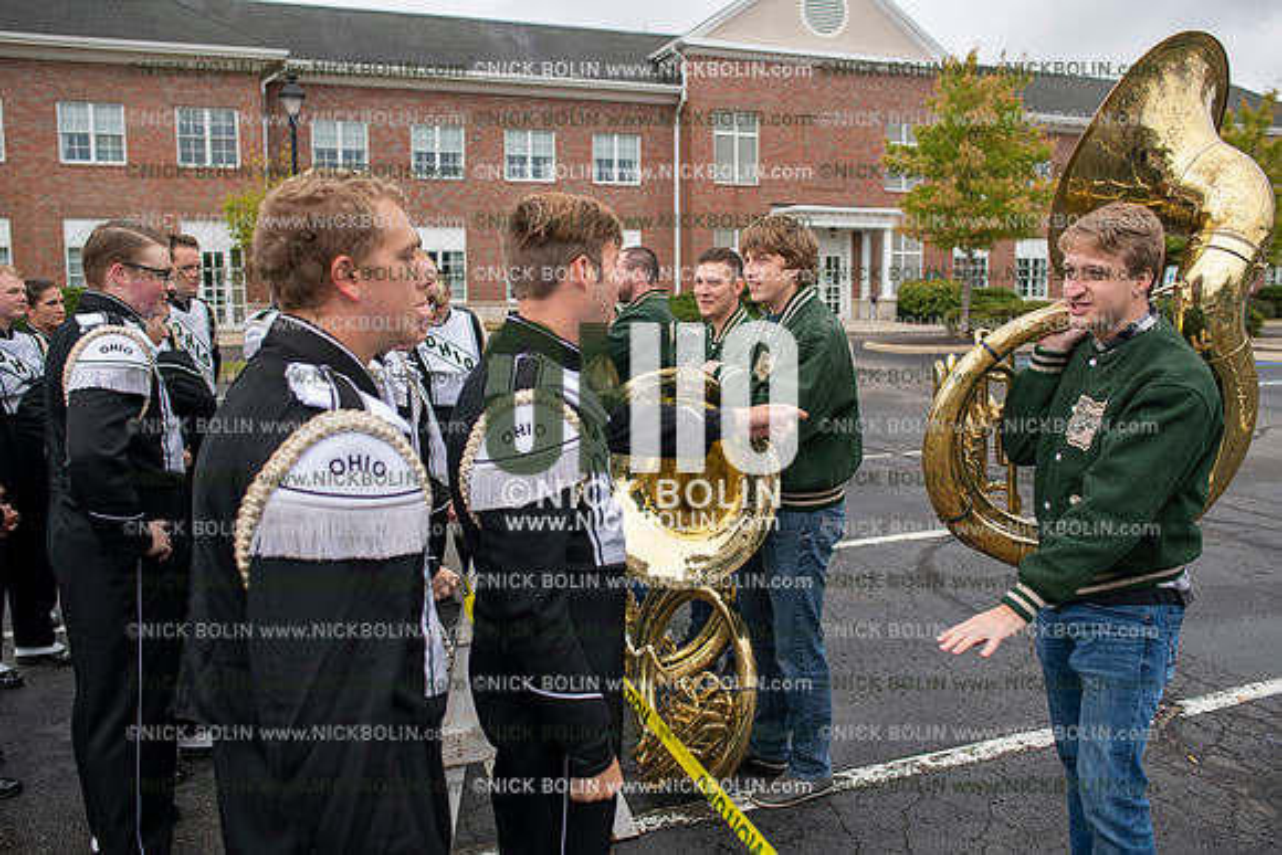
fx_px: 997
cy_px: 428
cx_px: 641
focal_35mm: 28
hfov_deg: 65.5
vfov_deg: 46.4
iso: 72
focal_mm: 28
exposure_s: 1/60
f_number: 4
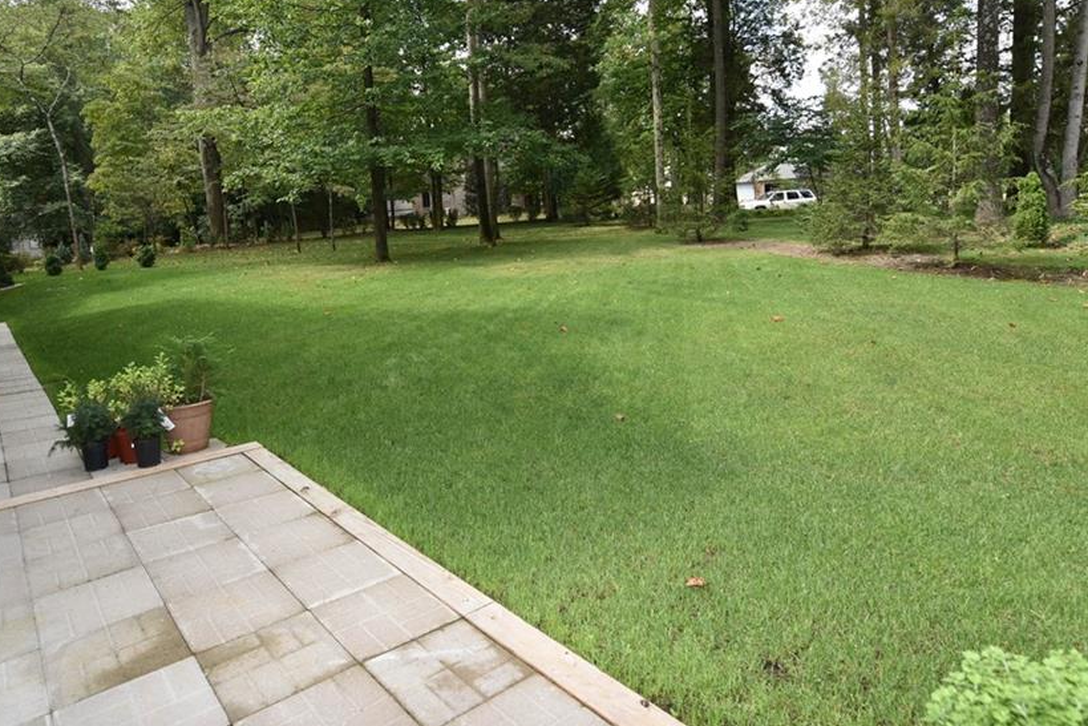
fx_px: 623
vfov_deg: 59.8
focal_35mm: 21
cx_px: 493
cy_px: 286
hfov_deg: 82.0
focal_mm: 11
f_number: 5.6
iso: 140
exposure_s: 1/125
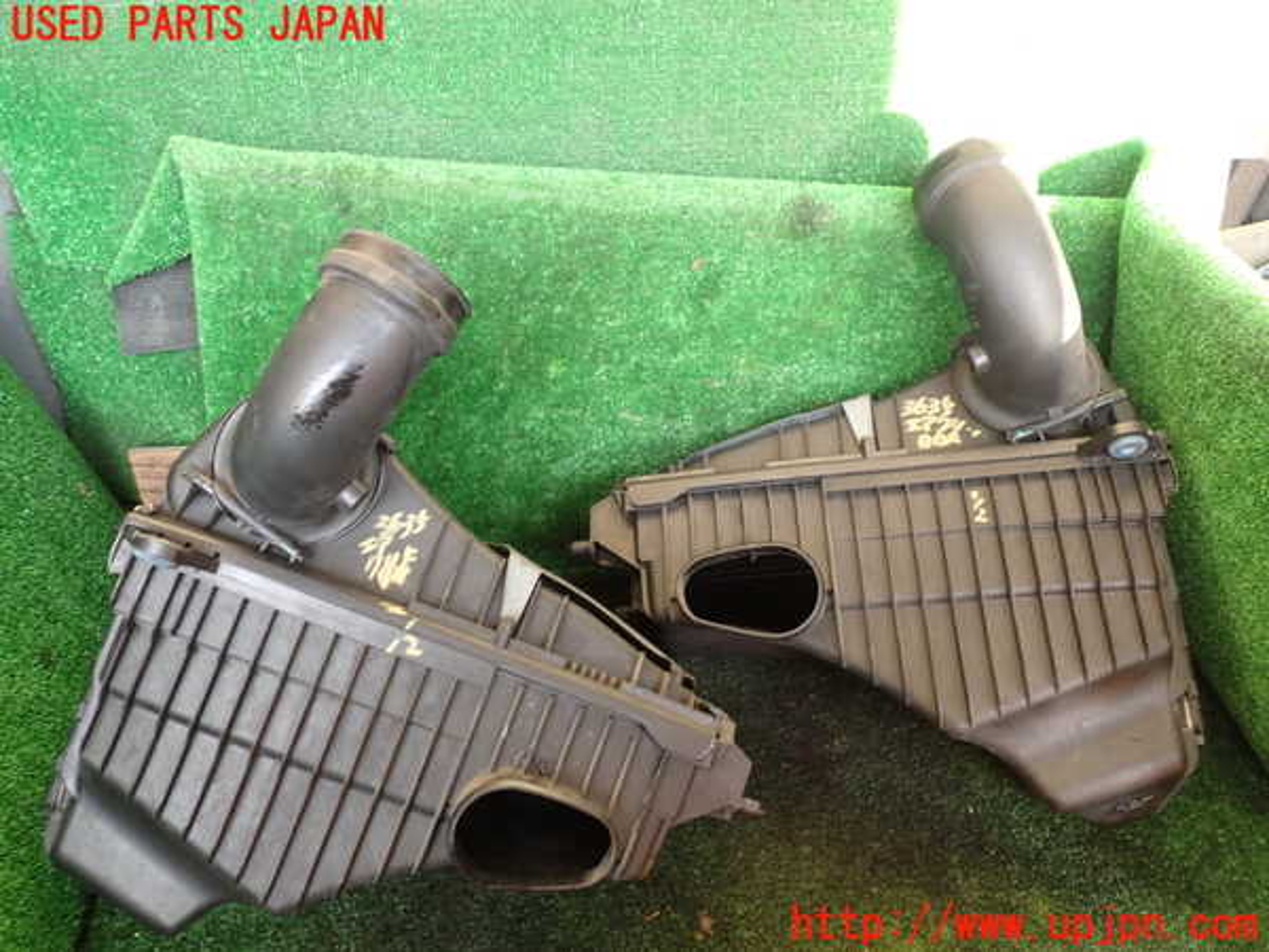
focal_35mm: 30
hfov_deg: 60.0
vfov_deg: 46.8
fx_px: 1100
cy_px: 476
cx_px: 634
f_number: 2.3
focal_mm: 5.4
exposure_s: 1/50
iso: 200
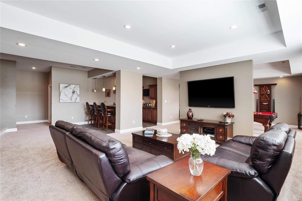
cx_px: 151
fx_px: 134
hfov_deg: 96.7
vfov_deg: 73.7
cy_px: 100
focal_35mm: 16
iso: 400
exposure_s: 1/4
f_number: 9
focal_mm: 8
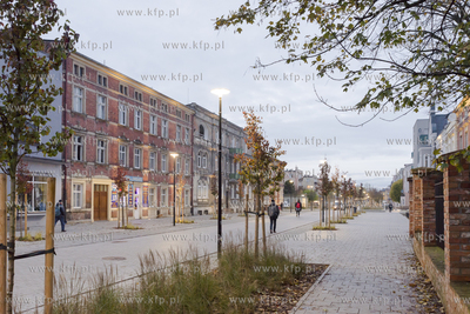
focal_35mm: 31
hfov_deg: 60.3
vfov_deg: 42.4
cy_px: 157
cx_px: 235
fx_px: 405
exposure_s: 1/30
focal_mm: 31
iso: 5000
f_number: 6.3
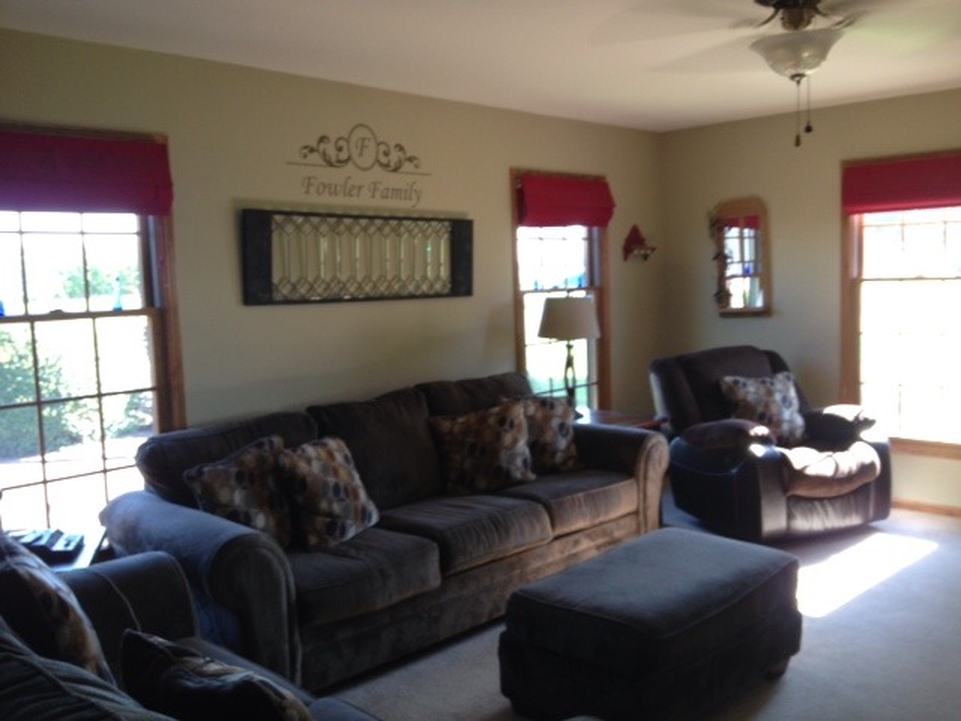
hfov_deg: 52.6
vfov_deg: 40.7
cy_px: 360
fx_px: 972
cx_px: 480
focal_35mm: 35
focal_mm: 4.28
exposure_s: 1/20
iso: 50
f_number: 2.4
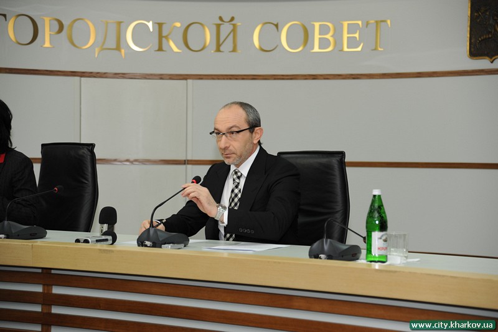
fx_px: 1175
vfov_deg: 16.0
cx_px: 249
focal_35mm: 85
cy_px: 166
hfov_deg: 23.9
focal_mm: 85
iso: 640
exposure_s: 1/200
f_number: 4
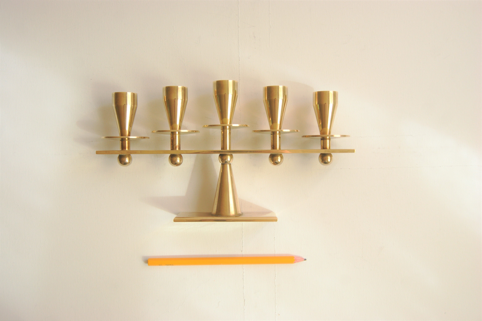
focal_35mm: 36
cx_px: 241
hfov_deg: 53.2
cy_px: 160
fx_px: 482
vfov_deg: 36.8
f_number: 6.3
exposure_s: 1/50
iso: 100
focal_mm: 24
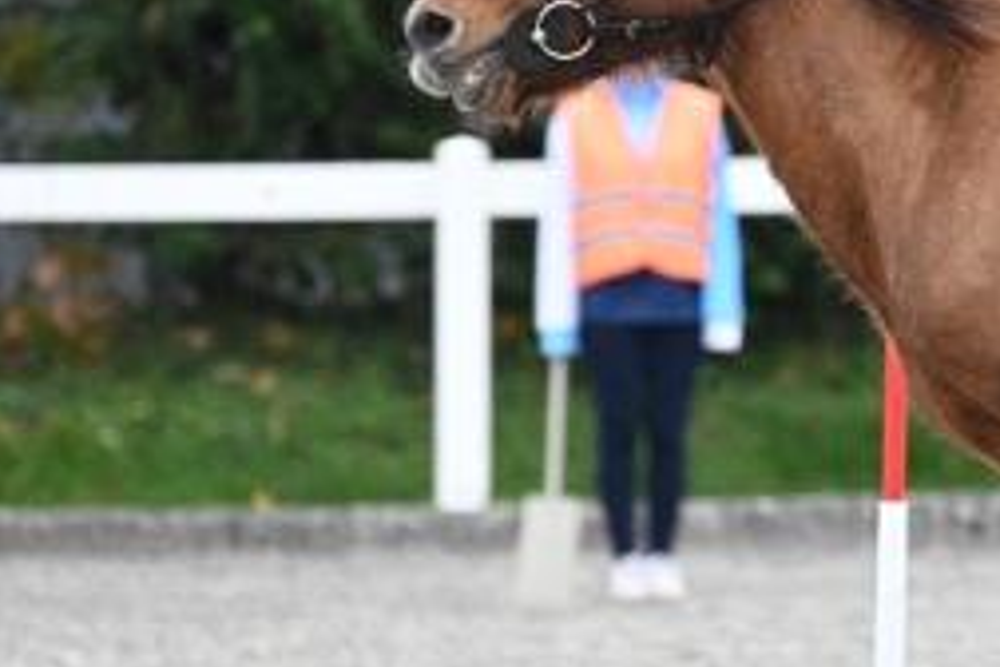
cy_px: 155
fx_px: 22915
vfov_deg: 1.7
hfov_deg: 2.5
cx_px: 1075
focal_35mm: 825
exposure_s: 1/800
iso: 3600
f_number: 5
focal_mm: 260
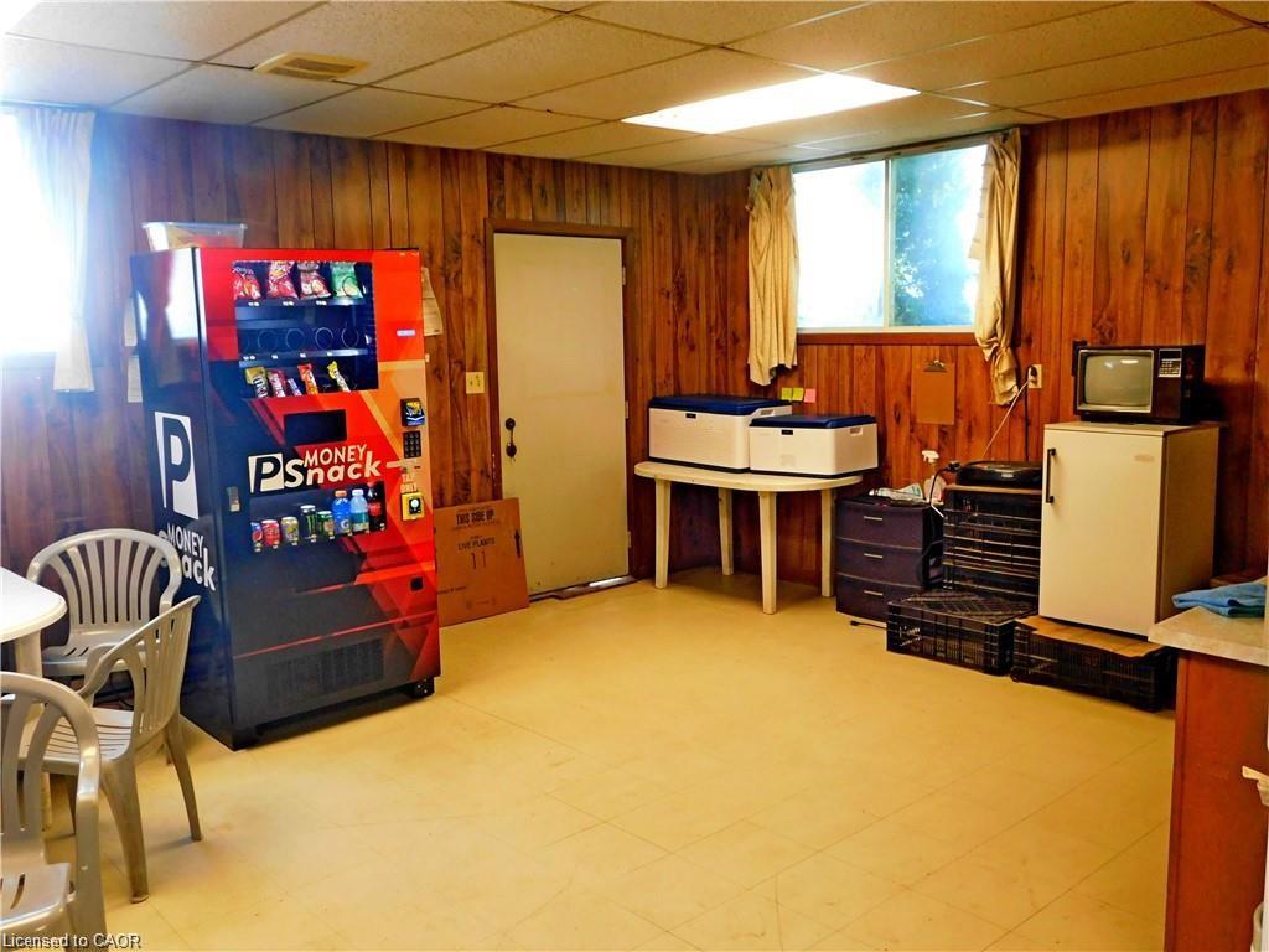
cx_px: 634
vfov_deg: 46.8
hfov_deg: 60.0
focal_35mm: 30
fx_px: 1100
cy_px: 476
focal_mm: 5.3
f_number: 3.2
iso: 280
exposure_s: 1/30
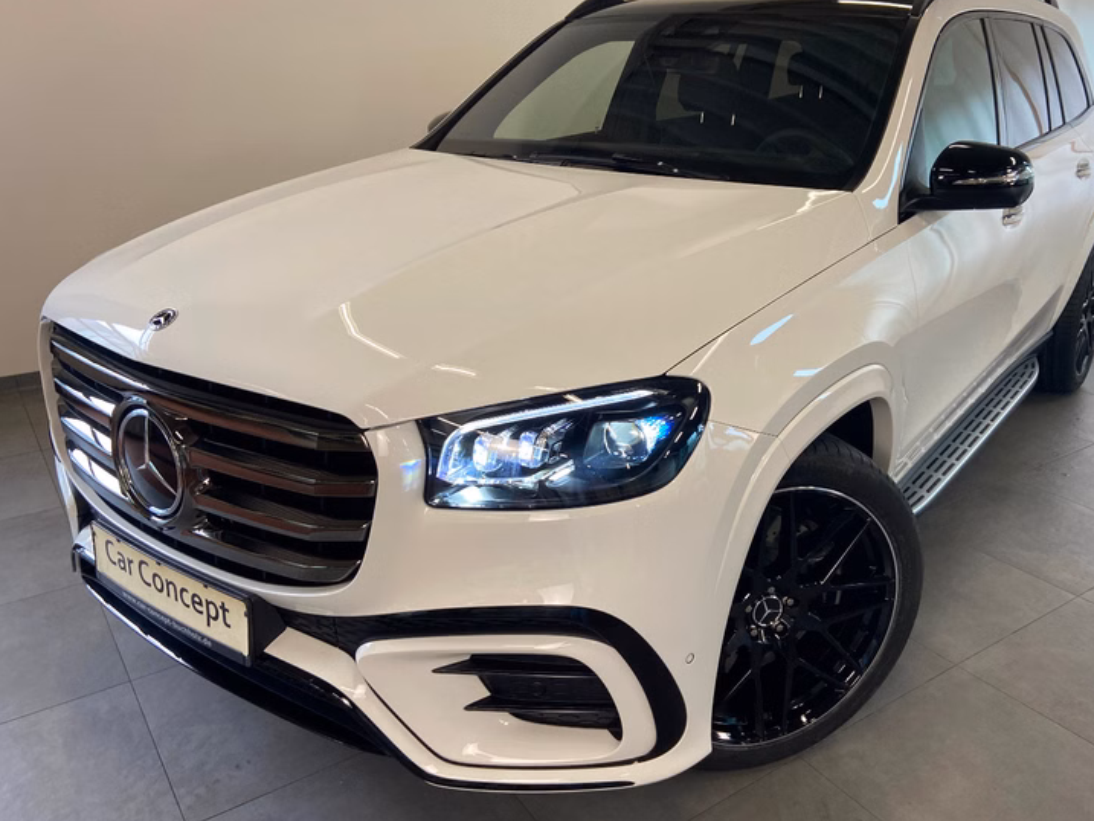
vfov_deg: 48.2
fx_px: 917
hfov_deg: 61.5
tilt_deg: -23.0
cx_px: 607
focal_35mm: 29
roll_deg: +0.0
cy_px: 401
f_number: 1.8
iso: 100
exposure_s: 1/100
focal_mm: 4.25
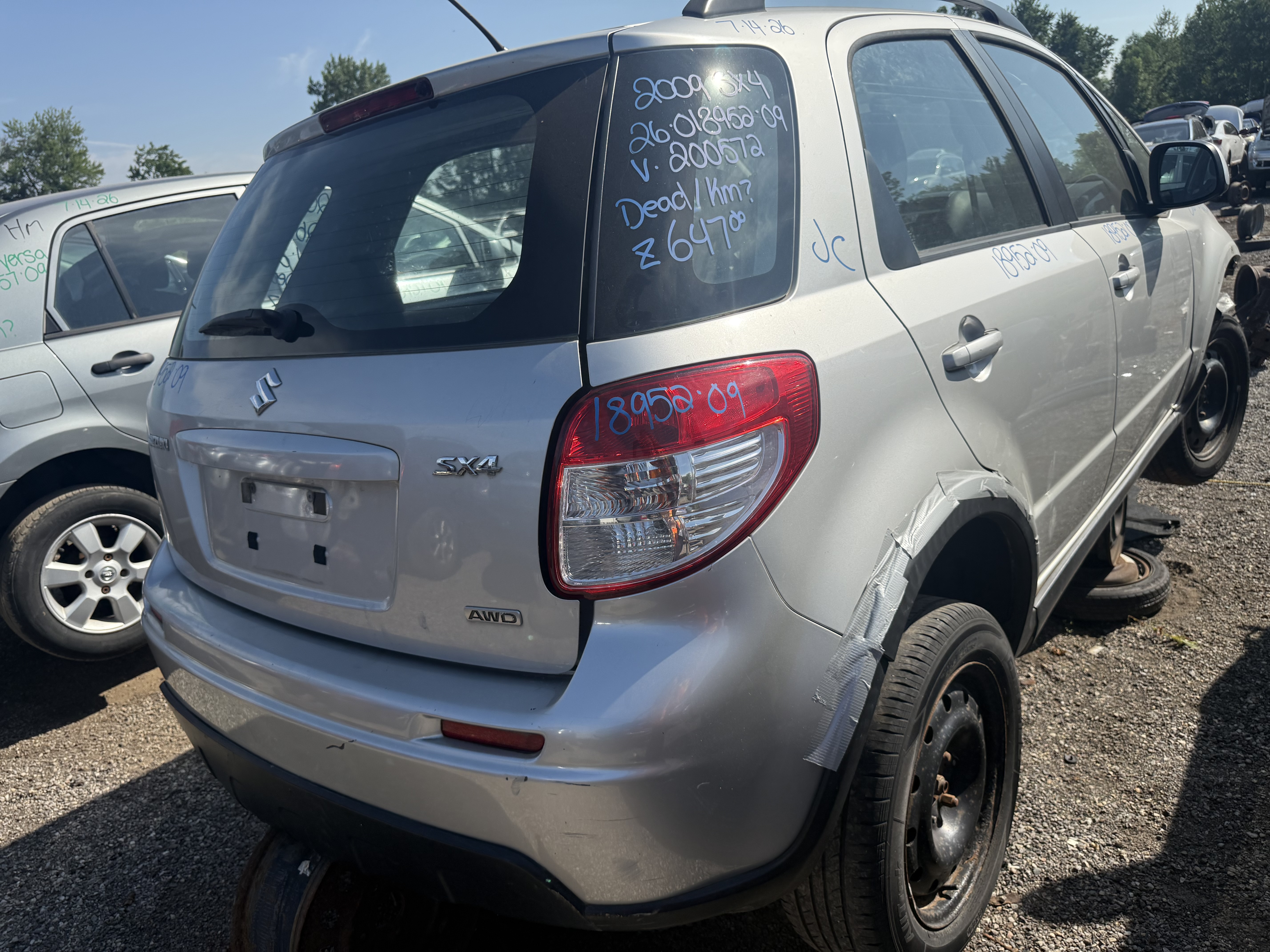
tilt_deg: -16.6
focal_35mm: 24
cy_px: 476
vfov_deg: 56.8
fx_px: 881
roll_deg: +7.7
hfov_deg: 71.6
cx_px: 635
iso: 125
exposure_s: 1/6173
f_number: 1.78
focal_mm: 6.76
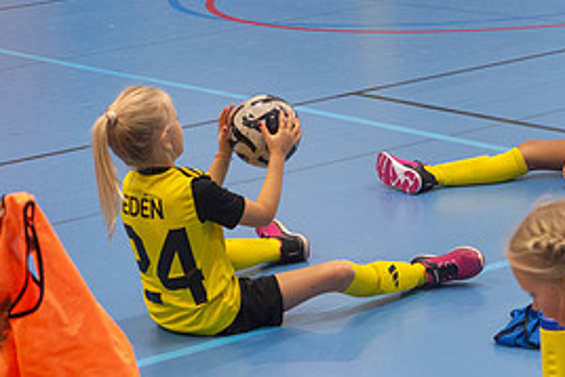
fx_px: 1900
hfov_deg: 16.9
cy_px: 253
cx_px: 388
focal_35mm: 121
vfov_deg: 11.3
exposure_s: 1/400
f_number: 3.5
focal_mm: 56
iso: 2800
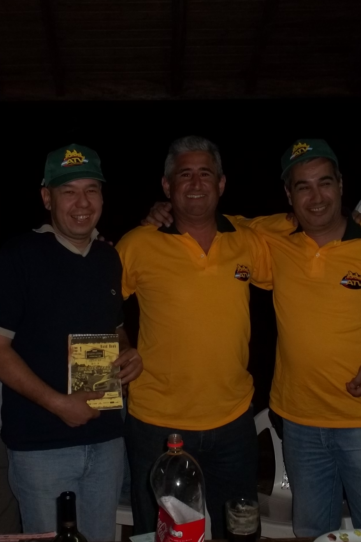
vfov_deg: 37.5
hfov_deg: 25.5
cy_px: 296
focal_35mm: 53
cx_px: 146
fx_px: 797
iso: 64
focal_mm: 5.9
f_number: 3.3
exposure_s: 1/30
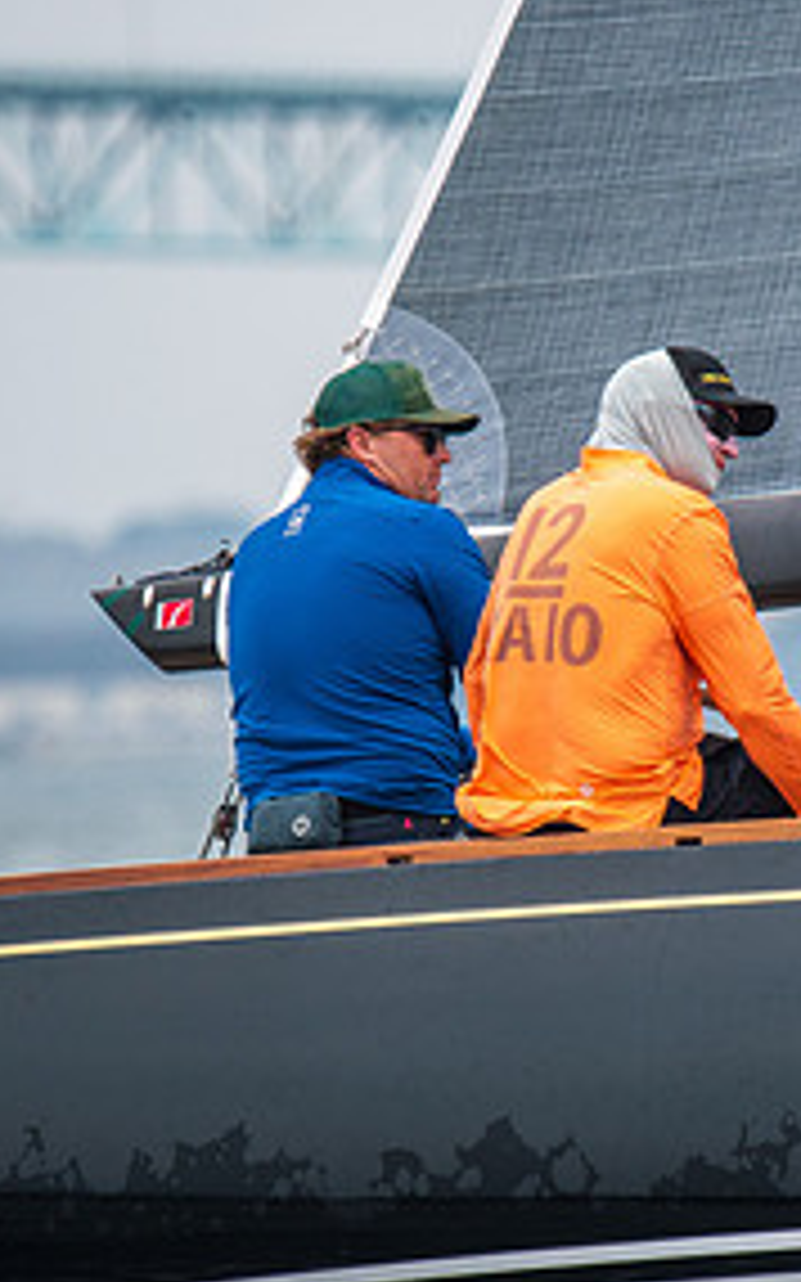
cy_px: 713
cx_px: 675
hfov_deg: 1.4
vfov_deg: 2.3
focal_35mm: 934
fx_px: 32639
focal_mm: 300
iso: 200
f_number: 4
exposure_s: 1/1600
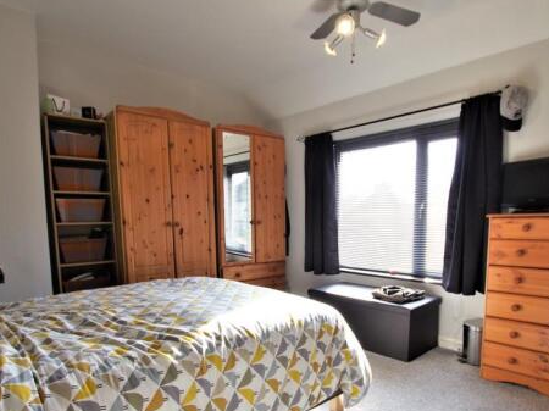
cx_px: 293
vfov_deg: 62.6
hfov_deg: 78.9
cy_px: 256
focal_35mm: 21
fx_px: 333
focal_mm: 10
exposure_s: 1/60
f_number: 5
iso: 200
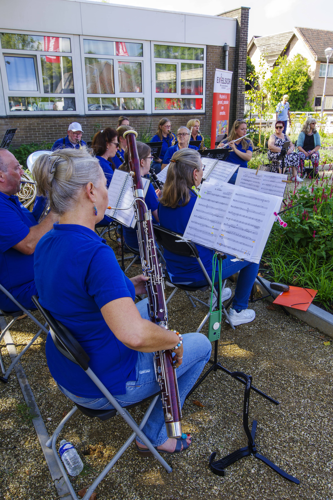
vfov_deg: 63.7
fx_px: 402
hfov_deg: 45.0
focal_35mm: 29
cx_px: 166
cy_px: 250
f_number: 8
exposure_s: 1/25
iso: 100
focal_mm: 19
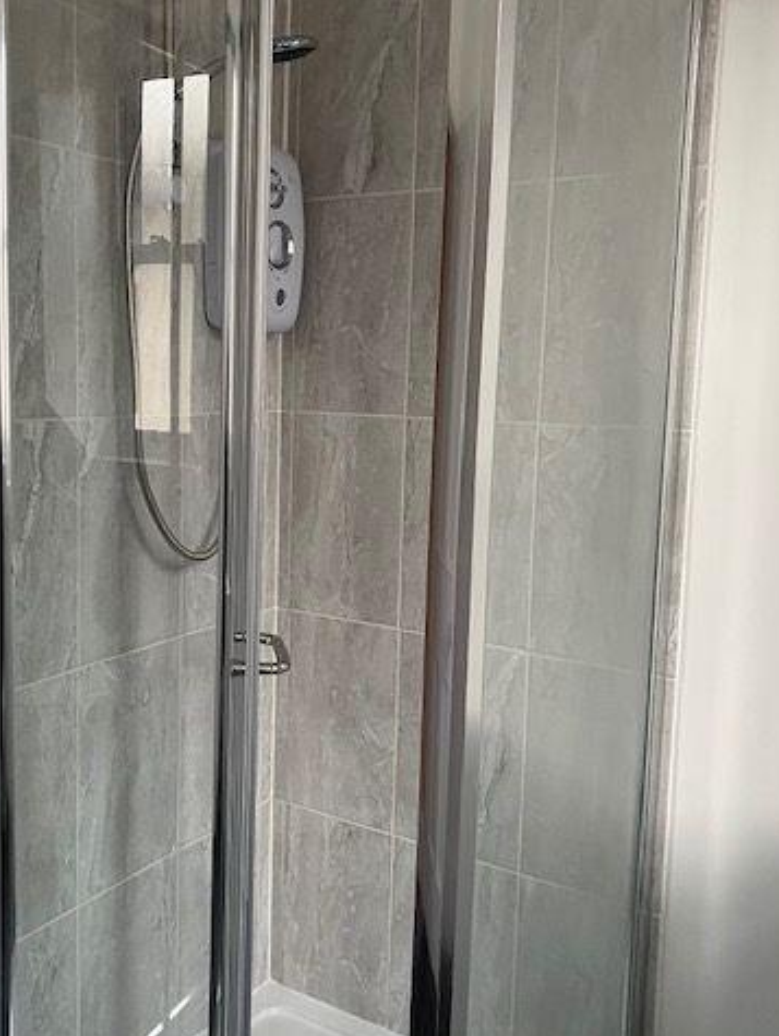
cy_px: 504
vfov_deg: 52.6
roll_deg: +0.4
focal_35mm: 35
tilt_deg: -3.6
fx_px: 1049
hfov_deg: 40.4
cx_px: 286
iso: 200
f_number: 1.8
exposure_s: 1/60
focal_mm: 4.25
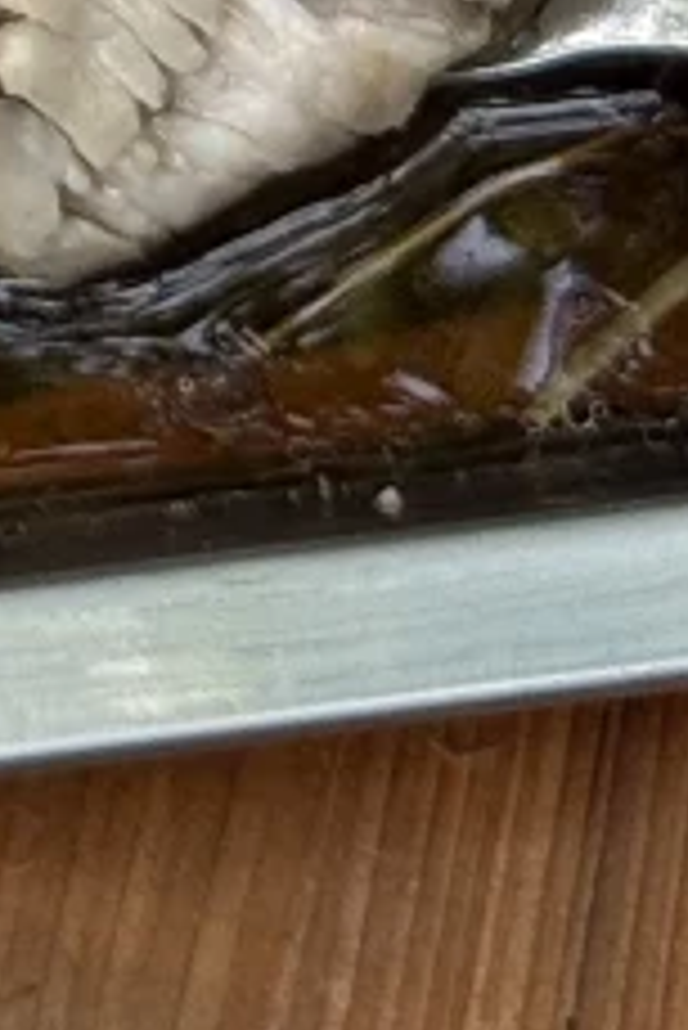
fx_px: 8987
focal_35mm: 314
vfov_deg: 6.0
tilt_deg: -56.2
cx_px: -1551
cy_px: -2163
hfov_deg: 4.2
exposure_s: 1/620
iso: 64
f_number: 1.78
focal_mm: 6.76
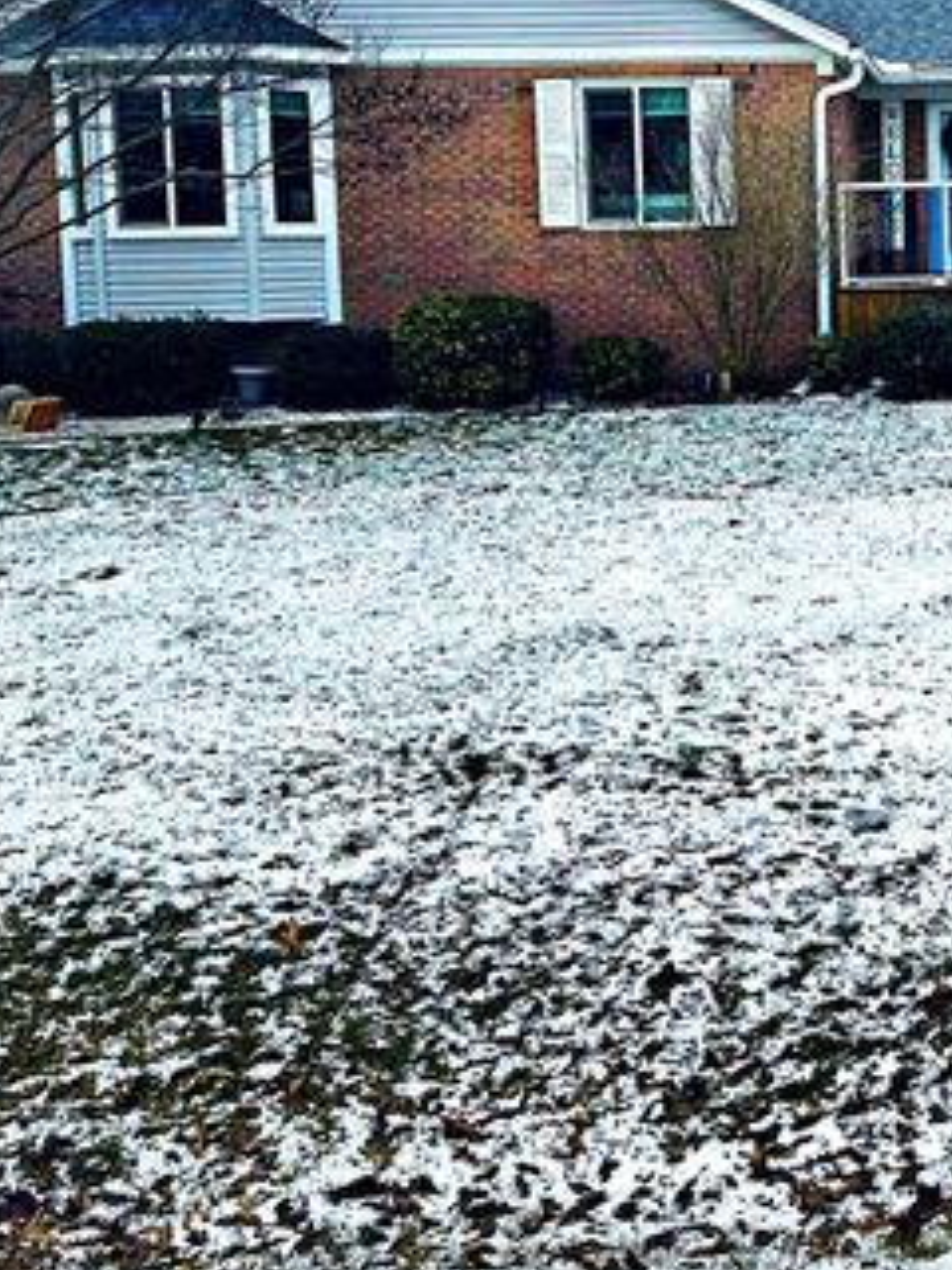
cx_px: 980
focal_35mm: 50
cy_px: 391
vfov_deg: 37.6
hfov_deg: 27.3
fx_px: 1833
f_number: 1.78
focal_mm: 6.86
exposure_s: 1/1692
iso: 80
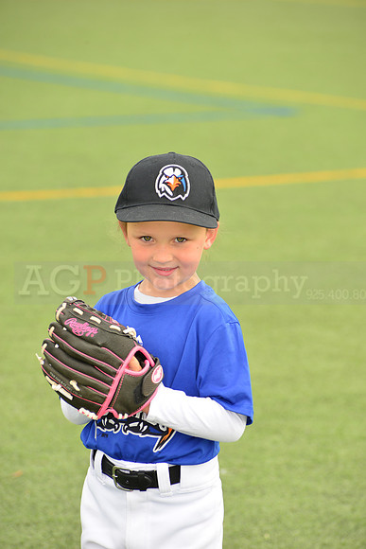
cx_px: 183
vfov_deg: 10.3
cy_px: 274
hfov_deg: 6.9
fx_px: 3048
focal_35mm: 200
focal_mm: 200
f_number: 8
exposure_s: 1/200
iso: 250
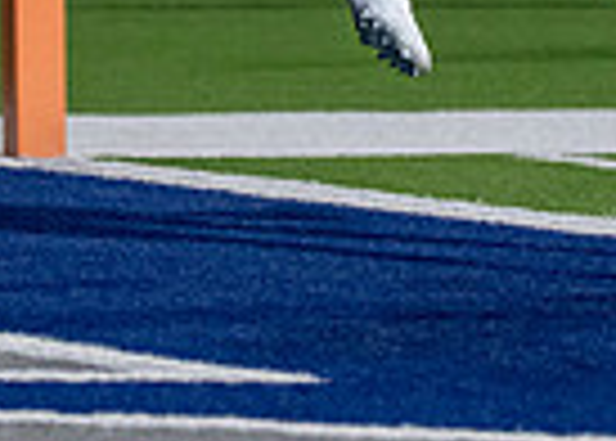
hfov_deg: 2.3
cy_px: -580
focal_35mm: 881
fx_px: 15421
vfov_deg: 1.6
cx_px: -104
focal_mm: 150
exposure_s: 1/1250
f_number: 2.8
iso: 2500
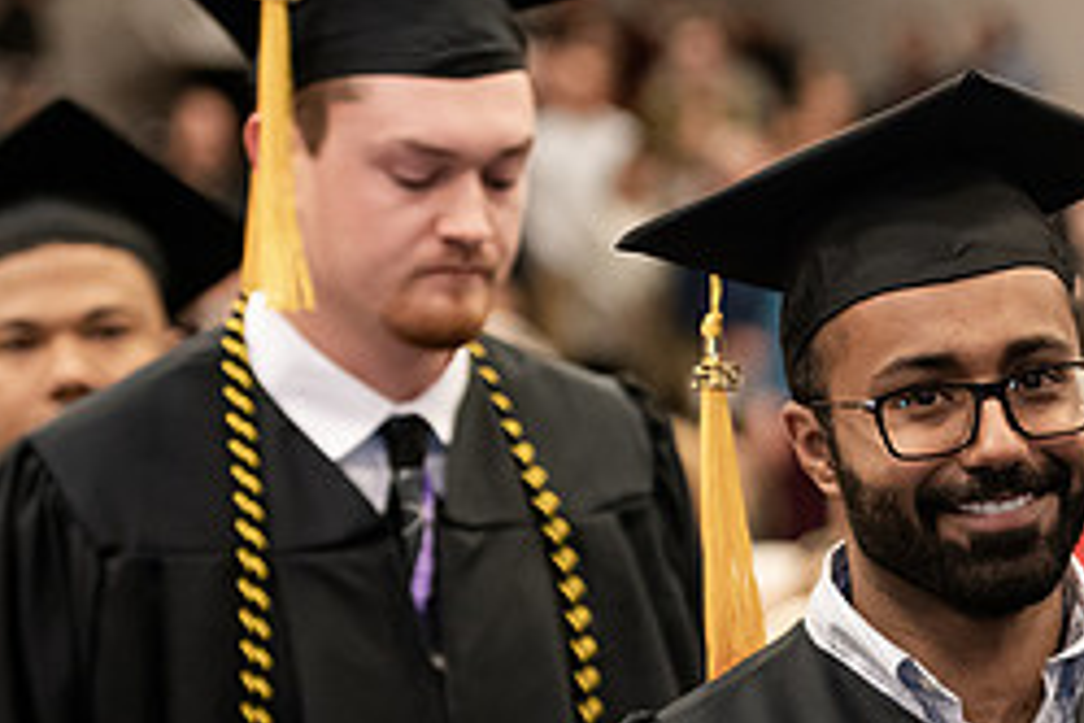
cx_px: 1119
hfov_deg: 9.0
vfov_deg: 6.0
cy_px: 669
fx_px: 6865
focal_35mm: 228
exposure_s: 1/200
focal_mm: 98
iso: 2000
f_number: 3.2
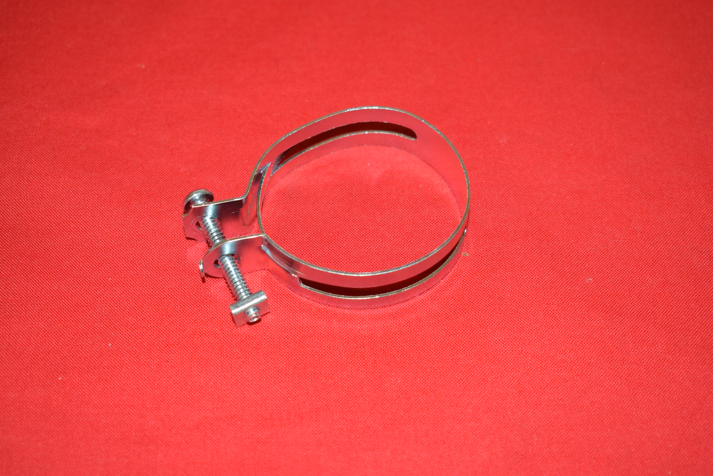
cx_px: 356
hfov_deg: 33.4
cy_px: 238
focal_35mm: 60
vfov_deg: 22.6
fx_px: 1189
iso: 1250
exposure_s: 1/200
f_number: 5
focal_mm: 40
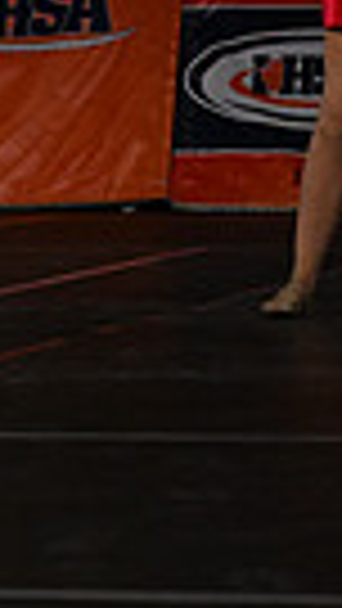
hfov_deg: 2.9
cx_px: -864
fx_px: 6606
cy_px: -38
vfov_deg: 5.3
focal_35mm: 410
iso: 6400
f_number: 4
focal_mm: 91
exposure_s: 1/1000
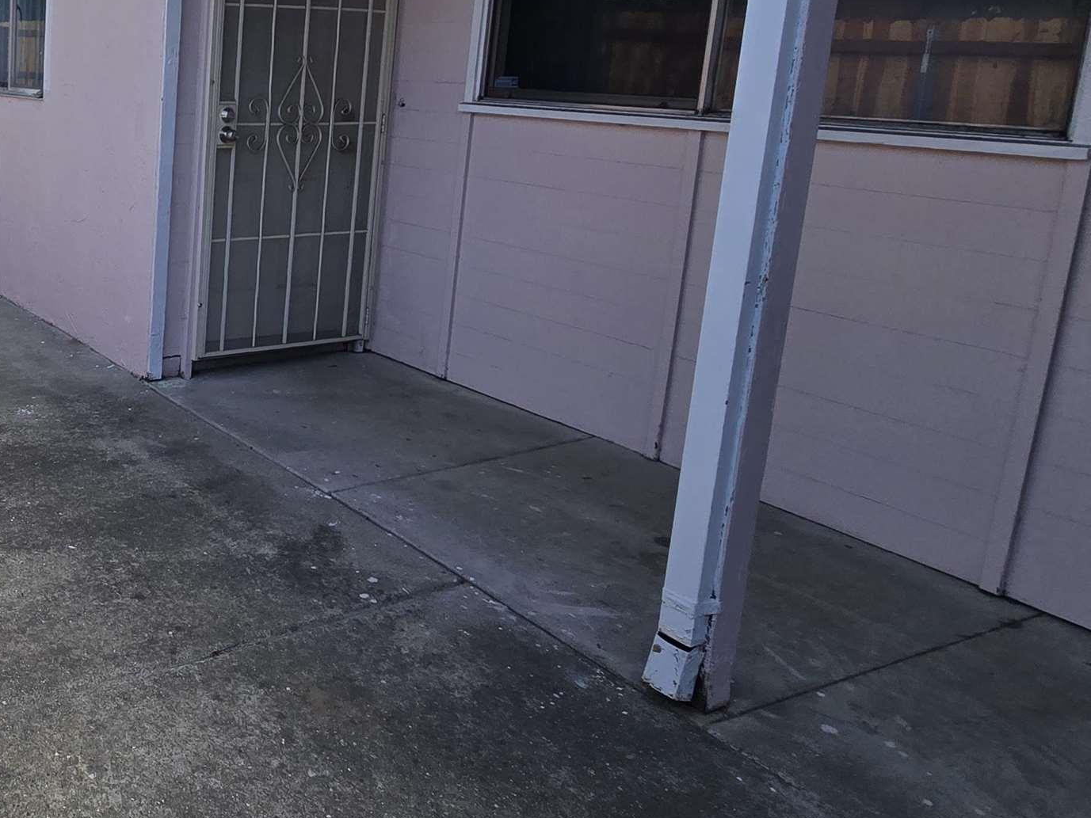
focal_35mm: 29
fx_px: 914
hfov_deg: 49.4
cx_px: -18
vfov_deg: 46.5
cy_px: 207
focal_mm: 2.2
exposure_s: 1/1546
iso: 50
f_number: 2.2
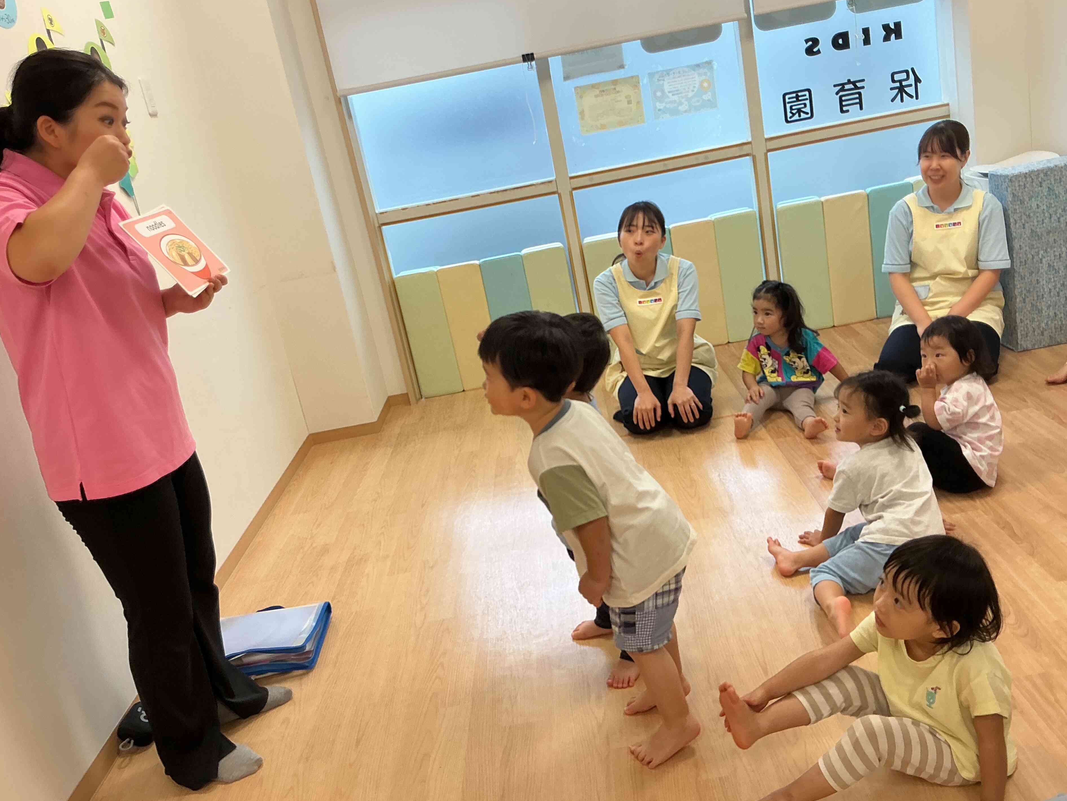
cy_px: 385
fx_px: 956
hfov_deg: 58.3
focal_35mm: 31
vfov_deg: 45.4
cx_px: 561
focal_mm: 3
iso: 25
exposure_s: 1/120
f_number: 1.8
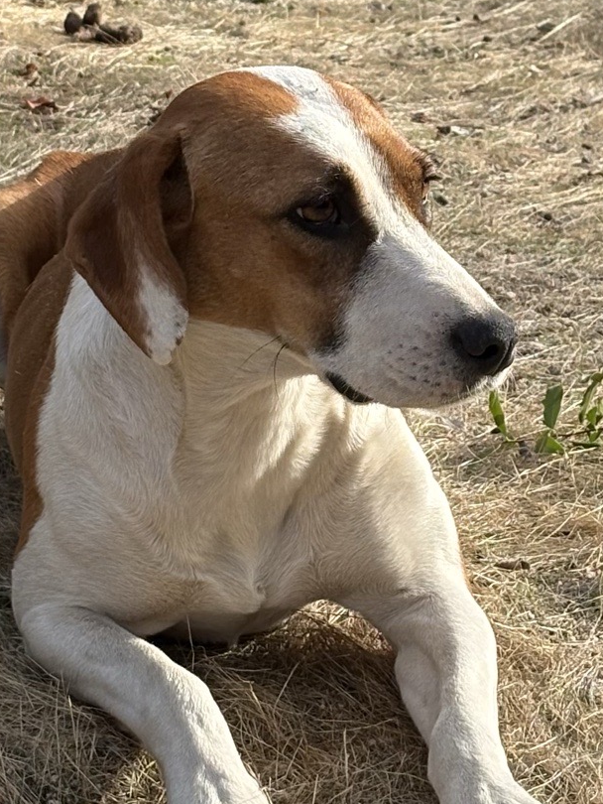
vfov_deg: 25.1
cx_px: 251
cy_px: 577
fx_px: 1787
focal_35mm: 77
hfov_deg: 19.1
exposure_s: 1/1065
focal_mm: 5.96
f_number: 1.6
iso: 40
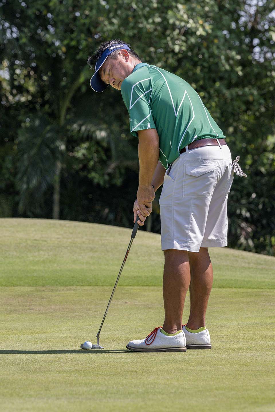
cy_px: 206
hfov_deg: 8.3
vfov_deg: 12.5
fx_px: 1890
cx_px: 138
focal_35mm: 165
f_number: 5.6
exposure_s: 1/2000
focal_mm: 165
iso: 800
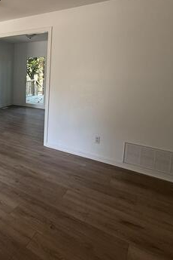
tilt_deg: -5.9
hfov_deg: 39.4
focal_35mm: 27
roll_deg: -0.5
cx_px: -17
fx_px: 195
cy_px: 91
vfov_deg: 65.9
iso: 80
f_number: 2.2
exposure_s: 1/99
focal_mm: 2.22
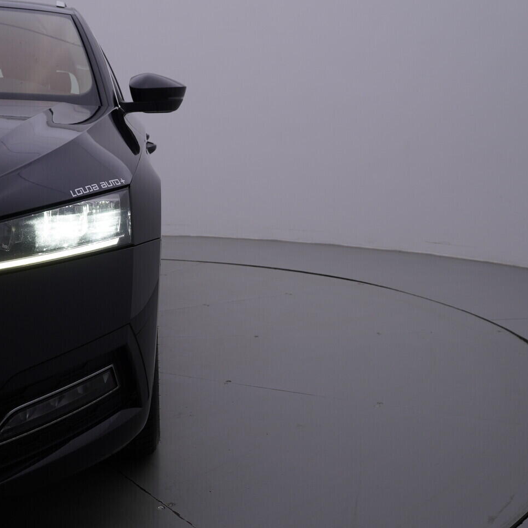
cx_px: 209
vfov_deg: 36.8
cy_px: 264
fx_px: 794
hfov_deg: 36.6
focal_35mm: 46
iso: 125
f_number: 5.6
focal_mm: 24
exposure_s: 1/125
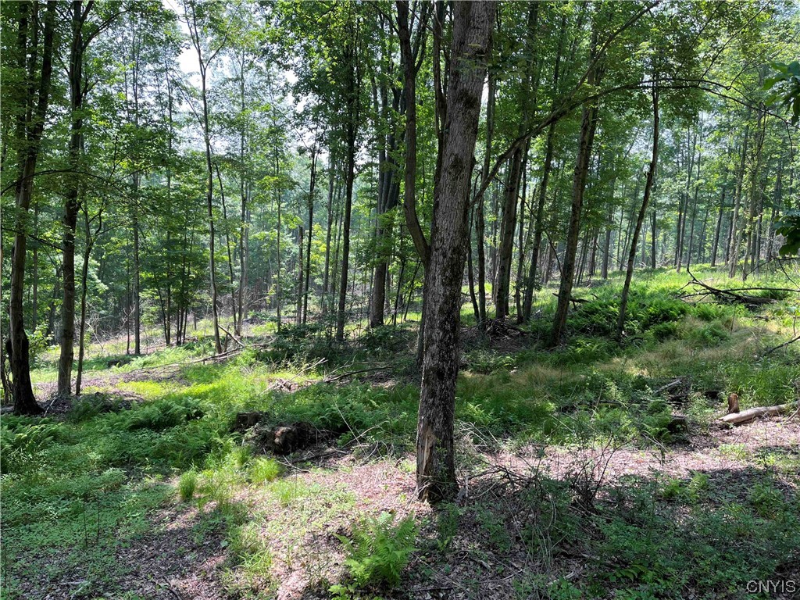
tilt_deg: -6.3
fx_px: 601
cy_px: 300
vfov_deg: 53.1
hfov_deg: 67.3
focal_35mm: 26
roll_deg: -4.7
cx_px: 400
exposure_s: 1/463
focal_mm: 5.1
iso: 50
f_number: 1.6
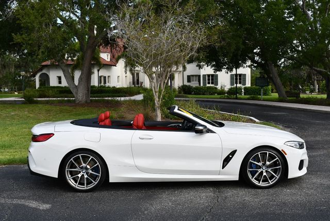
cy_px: 110
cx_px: 165
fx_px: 367
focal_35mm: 40
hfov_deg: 48.4
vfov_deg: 33.5
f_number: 8
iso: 200
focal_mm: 20
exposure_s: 1/250
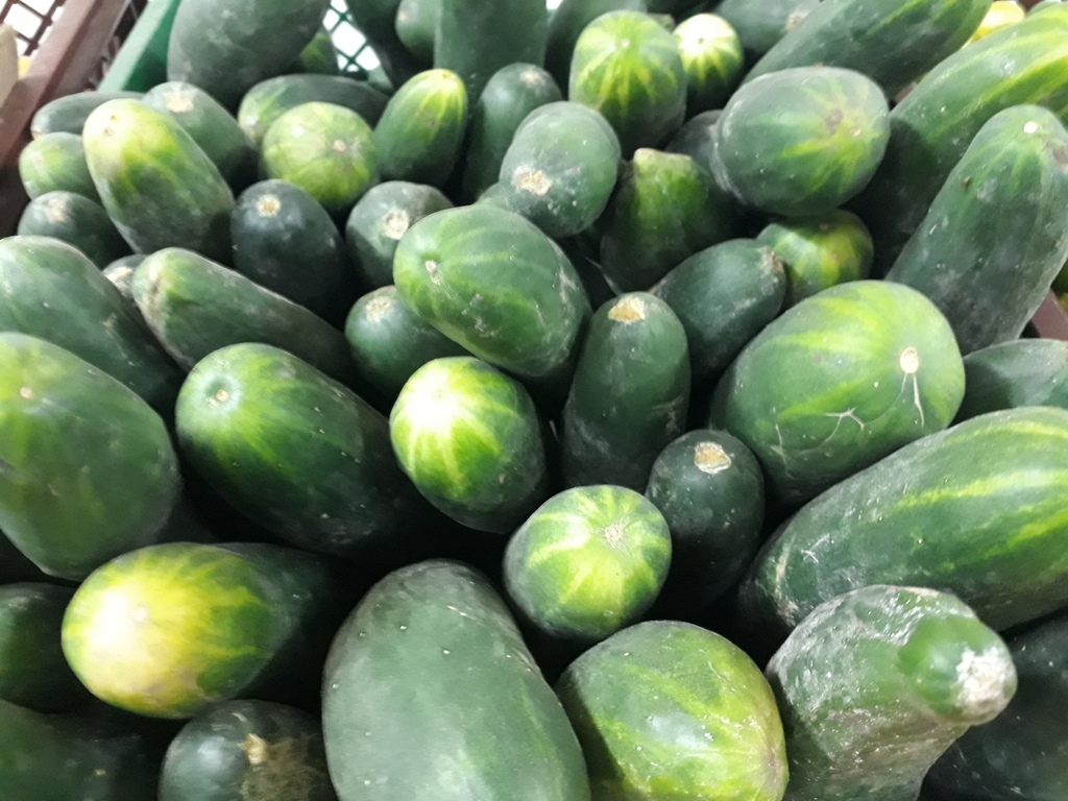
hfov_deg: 65.3
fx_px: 833
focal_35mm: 27
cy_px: 400
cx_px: 534
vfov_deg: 51.4
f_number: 1.9
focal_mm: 3.6
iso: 400
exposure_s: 1/15
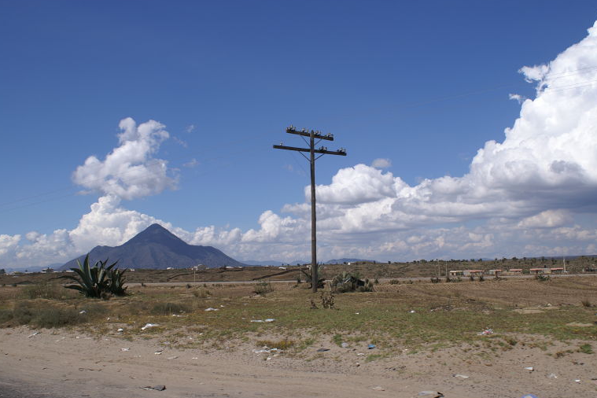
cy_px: 197
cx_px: 305
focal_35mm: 41
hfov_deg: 47.4
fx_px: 680
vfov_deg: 32.6
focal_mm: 26
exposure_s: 1/800
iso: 100
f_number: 7.1
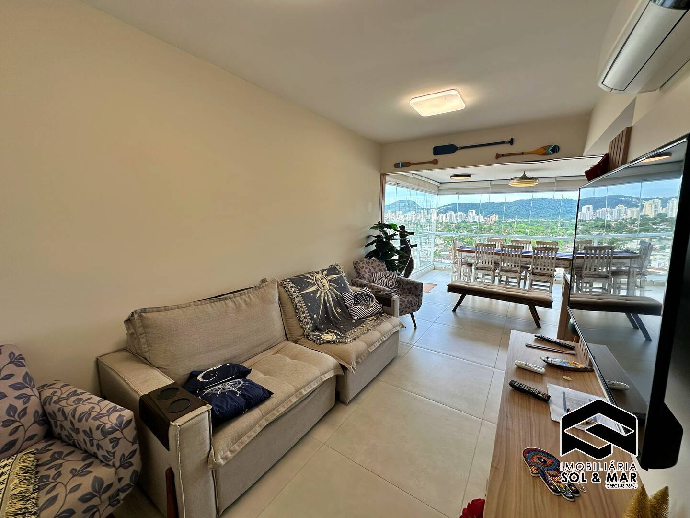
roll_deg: -0.4
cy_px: 259
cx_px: 345
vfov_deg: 85.7
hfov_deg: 102.1
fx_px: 279
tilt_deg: -9.1
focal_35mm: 14
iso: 40
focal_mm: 2.22
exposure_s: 1/183
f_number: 2.2
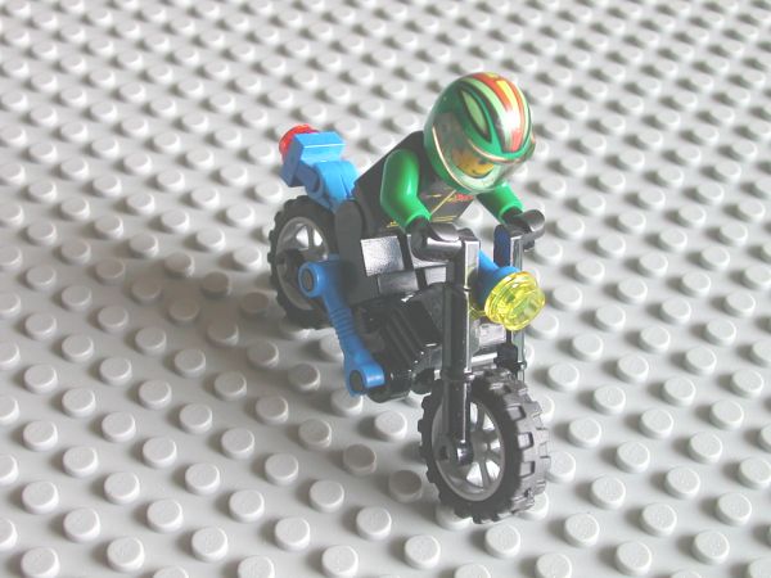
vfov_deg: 25.2
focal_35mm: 58
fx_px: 1292
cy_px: 289
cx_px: 386
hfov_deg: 33.2
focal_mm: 8.9
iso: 100
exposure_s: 1/9
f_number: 3.4
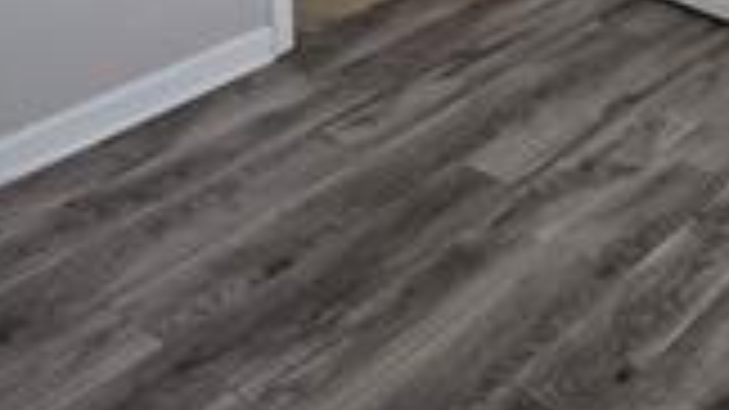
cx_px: 738
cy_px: -297
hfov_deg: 33.8
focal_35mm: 56
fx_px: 1082
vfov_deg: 17.8
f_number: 2.2
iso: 64
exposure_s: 1/60
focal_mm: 2.2
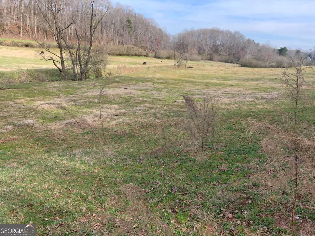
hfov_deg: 61.7
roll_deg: -2.3
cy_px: 118
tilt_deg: -13.9
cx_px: 158
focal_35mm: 29
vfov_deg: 48.2
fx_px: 264
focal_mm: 3
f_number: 1.8
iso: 16
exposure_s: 1/428
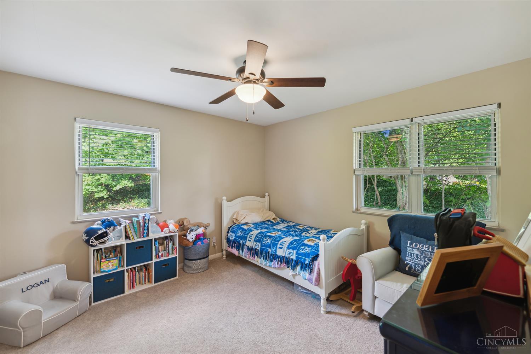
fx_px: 207
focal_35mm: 14
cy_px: 177
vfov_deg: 81.2
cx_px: 266
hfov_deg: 104.2
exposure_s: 1/4
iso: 100
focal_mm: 14
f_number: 8
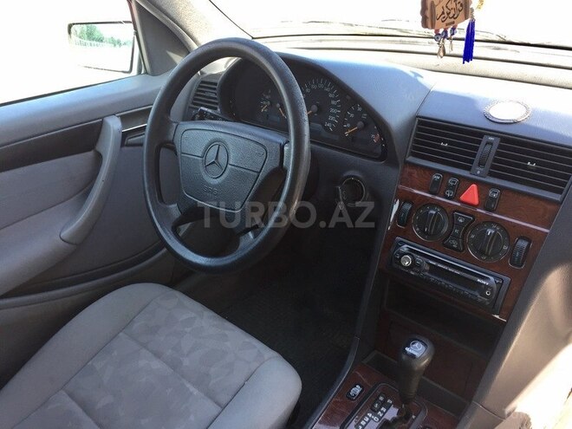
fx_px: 479
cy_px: 214
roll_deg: +4.5
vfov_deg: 48.2
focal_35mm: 29
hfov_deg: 61.7
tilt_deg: -28.0
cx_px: 286
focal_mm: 4.15
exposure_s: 1/100
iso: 40
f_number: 2.2
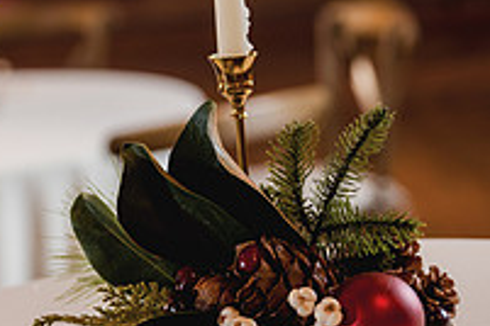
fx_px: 1960
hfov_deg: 13.8
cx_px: -110
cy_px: 11
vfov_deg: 9.5
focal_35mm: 144
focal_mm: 50
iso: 400
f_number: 2.5
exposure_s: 1/60
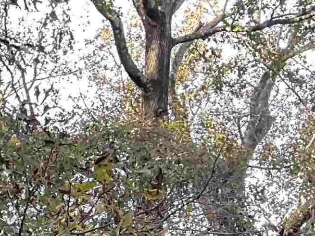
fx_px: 1237
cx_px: -286
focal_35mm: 136
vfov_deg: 9.8
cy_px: 535
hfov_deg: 12.9
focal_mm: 3
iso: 50
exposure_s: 1/122
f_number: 1.8
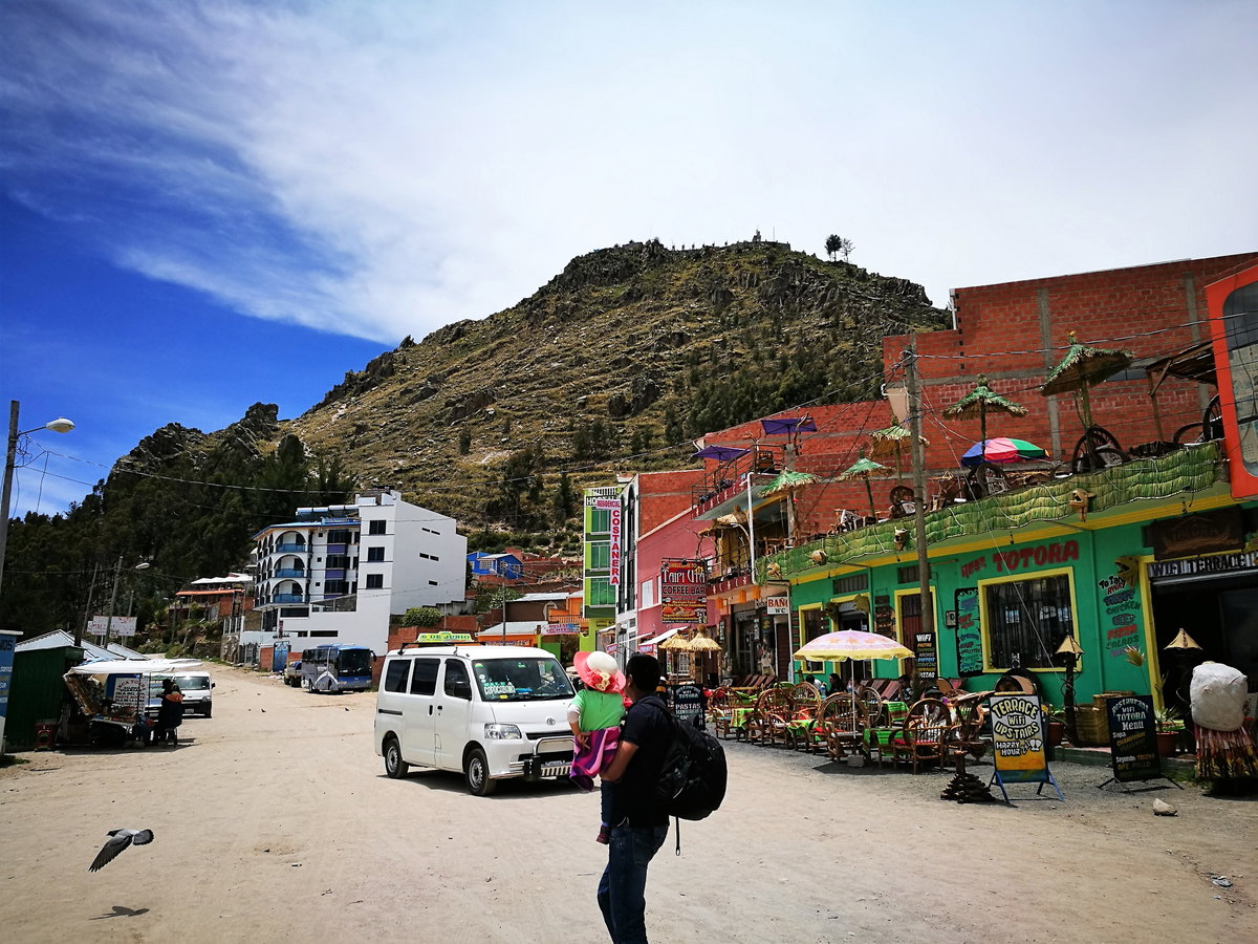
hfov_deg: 65.3
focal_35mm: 27
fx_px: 981
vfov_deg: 51.4
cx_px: 629
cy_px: 472
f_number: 2.2
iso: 50
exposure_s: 1/1314
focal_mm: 4.5
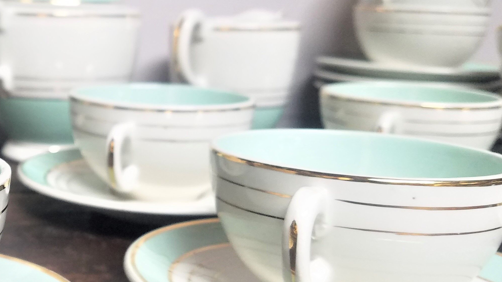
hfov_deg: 34.2
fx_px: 759
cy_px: 118
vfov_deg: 21.1
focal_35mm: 57
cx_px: 33
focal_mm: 4.2
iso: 100
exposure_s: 1/120
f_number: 1.7
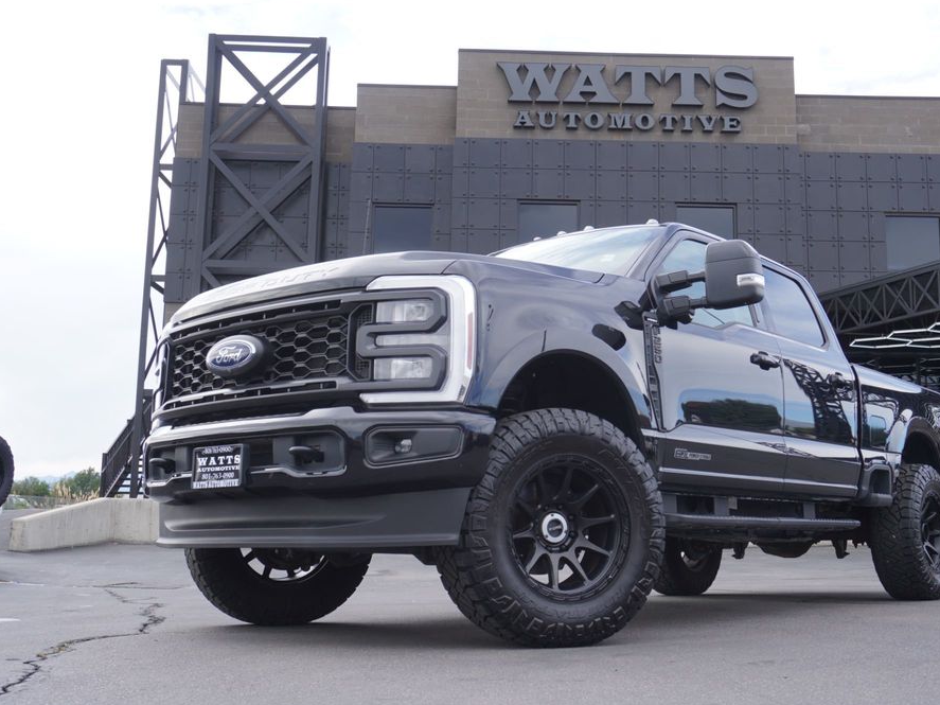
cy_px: 349
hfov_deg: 46.7
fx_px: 1086
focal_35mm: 40
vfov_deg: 36.0
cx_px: 522
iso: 100
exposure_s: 1/125
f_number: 6.3
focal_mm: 24
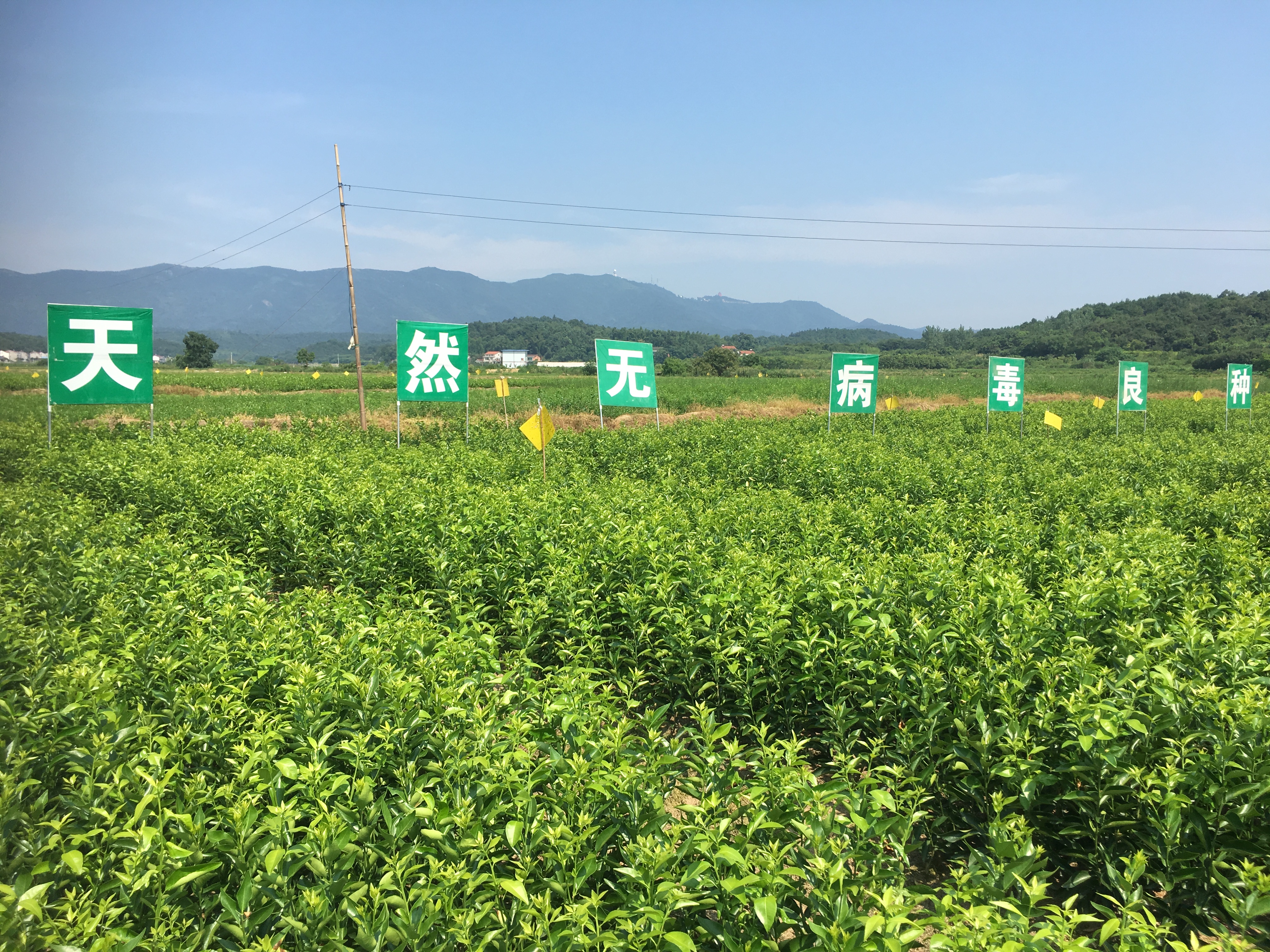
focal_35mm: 29
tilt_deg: -2.8
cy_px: 476
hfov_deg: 61.7
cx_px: 635
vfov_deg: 48.2
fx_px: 1064
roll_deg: -0.1
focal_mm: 4.15
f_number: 2.2
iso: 25
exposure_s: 1/1148
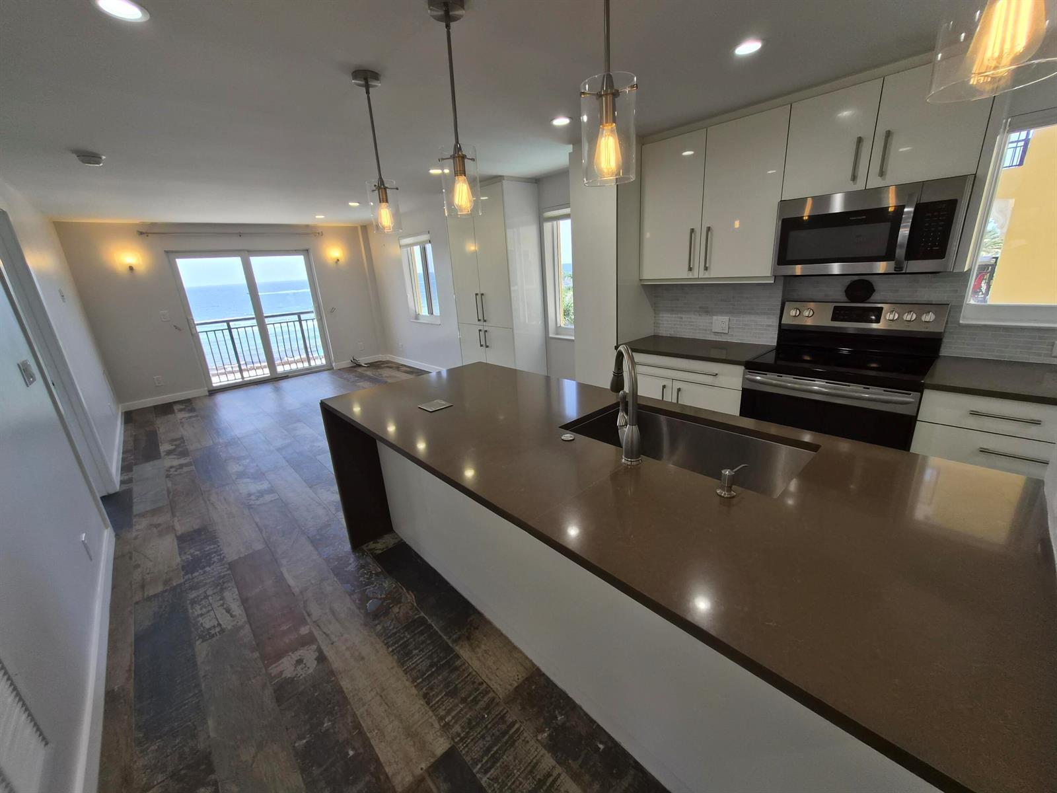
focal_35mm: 13
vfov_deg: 89.9
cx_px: 528
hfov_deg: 106.2
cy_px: 396
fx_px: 397
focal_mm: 1.7
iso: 40
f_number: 2.2
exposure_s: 1/120
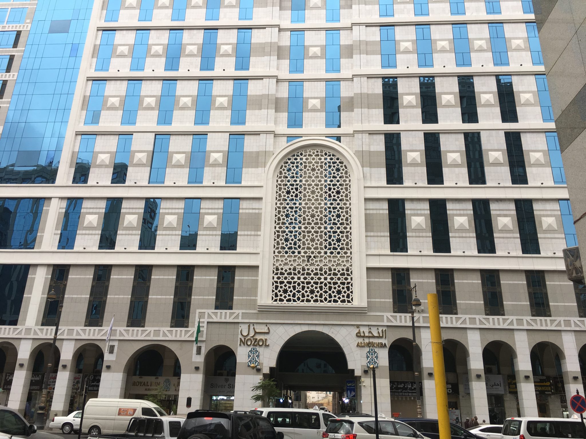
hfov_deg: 61.7
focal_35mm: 29
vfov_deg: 48.2
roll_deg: -1.2
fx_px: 491
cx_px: 293
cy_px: 220
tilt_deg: +23.1
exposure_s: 1/561
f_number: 2.2
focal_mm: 4.15
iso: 25
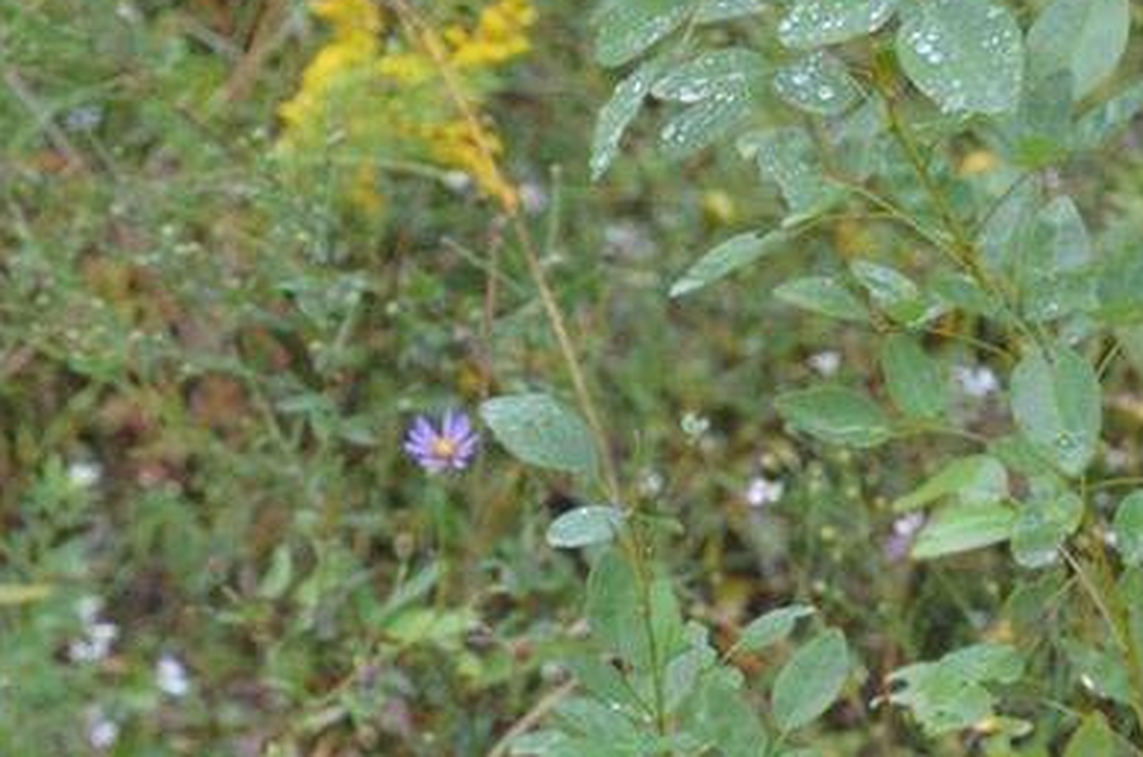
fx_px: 6527
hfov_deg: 10.0
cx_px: 445
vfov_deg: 6.6
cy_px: 913
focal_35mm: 206
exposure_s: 1/125
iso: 360
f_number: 5.6
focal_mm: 52
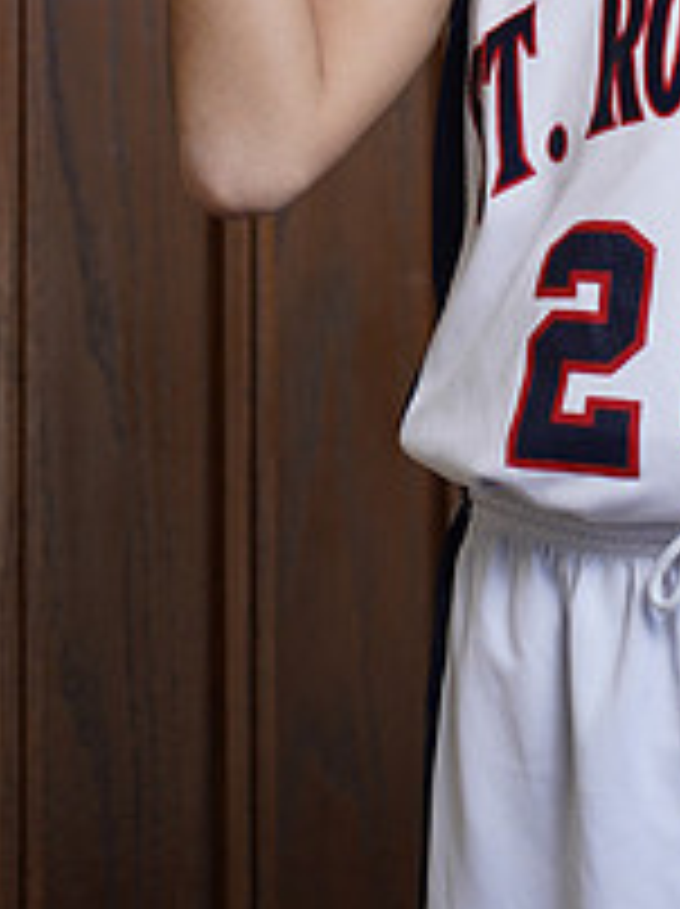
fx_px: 6168
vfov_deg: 8.3
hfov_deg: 6.3
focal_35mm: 235
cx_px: 644
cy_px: -252
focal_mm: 85
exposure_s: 1/250
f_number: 5.6
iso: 200
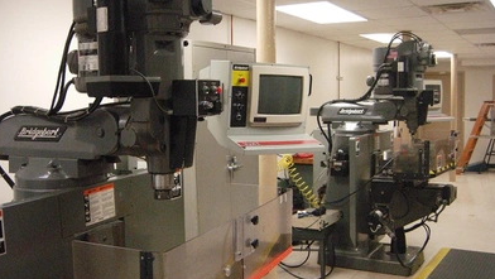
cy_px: 159
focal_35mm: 40
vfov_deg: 29.7
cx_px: 246
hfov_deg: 50.5
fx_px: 525
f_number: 2.7
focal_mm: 7.5
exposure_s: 1/166
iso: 400
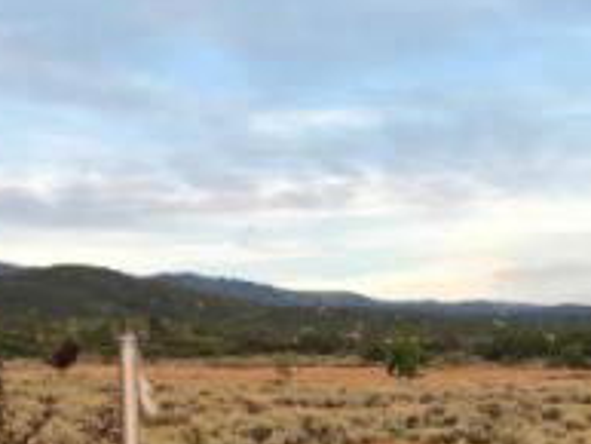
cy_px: 502
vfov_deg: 15.4
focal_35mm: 93
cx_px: 199
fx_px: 1589
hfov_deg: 21.0
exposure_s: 1/113
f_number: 1.8
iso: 20
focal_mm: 3.99
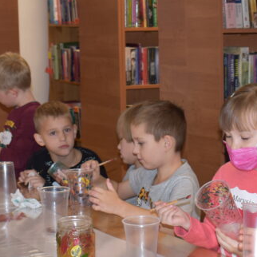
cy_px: 136
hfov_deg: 15.3
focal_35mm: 114
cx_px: 145
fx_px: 958
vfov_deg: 15.3
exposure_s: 1/60
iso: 320
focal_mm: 24
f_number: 4
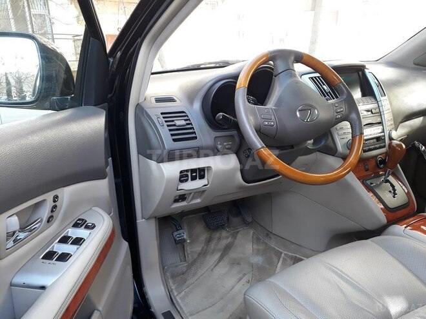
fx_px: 332
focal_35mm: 27
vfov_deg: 51.4
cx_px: 213
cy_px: 160
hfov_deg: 65.3
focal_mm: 3.6
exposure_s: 1/100
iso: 64
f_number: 1.9
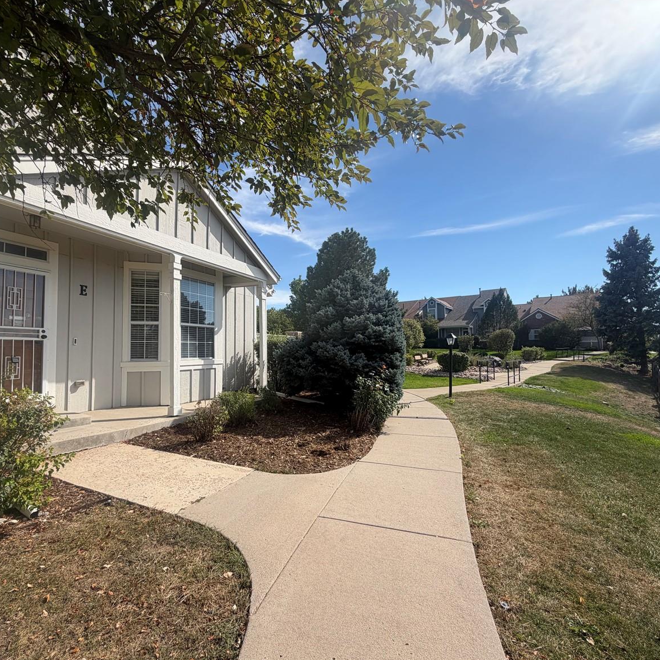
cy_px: 337
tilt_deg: +2.8
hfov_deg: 83.9
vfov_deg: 84.0
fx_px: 367
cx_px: 310
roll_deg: +0.6
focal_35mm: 17
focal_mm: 2.22
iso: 25
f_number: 2.2
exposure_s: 1/770
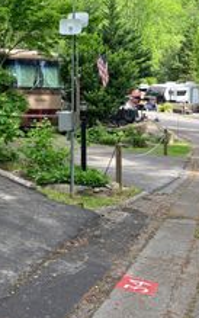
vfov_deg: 34.2
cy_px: 70
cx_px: -129
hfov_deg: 18.7
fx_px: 503
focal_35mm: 58
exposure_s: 1/1250
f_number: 1.78
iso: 100
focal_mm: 6.76
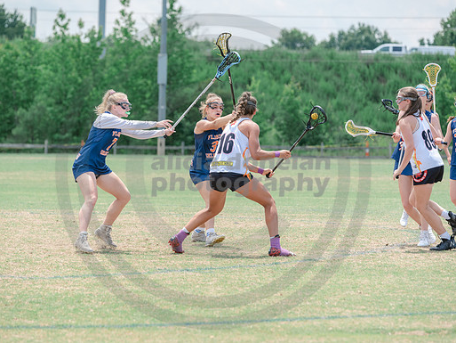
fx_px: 2793
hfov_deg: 9.3
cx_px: 213
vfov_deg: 7.0
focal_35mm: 212
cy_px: 172
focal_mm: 195
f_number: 5
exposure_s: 1/1600
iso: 400
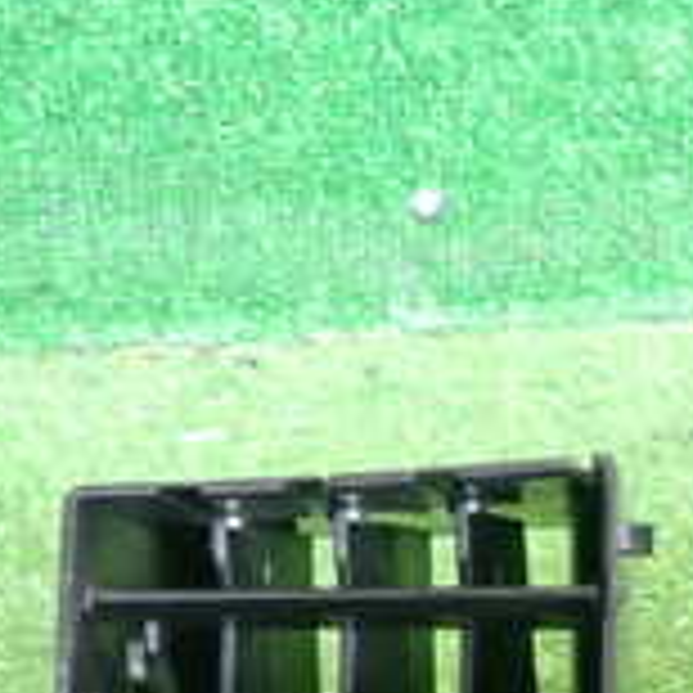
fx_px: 1948
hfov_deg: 19.4
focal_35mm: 86
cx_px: 742
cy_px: 842
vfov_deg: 19.0
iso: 400
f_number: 2
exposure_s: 1/30
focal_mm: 4.5
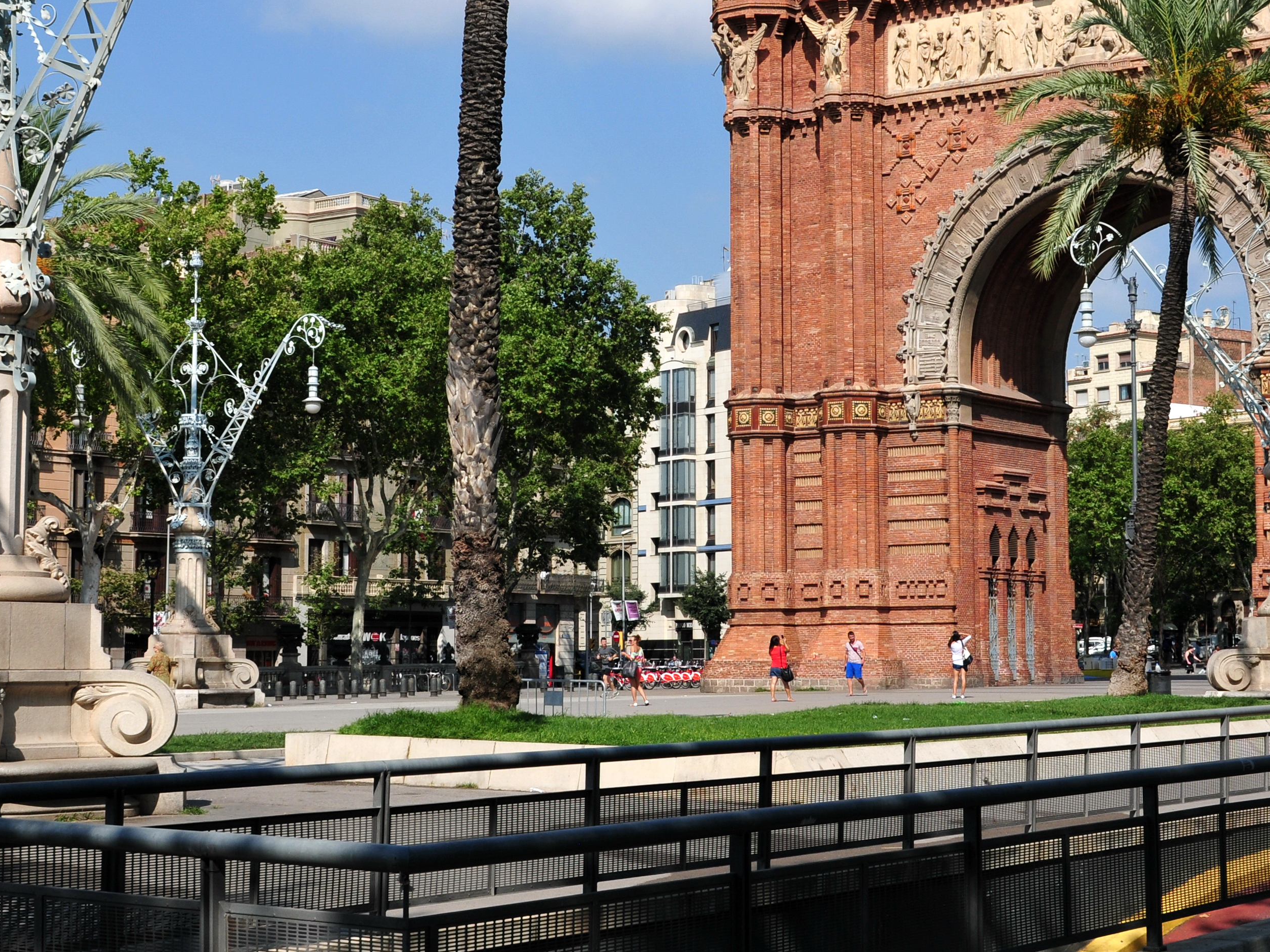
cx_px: 698
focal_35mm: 67
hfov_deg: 29.0
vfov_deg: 22.0
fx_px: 2452
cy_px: 407
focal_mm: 27
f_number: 10
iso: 200
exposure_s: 1/400
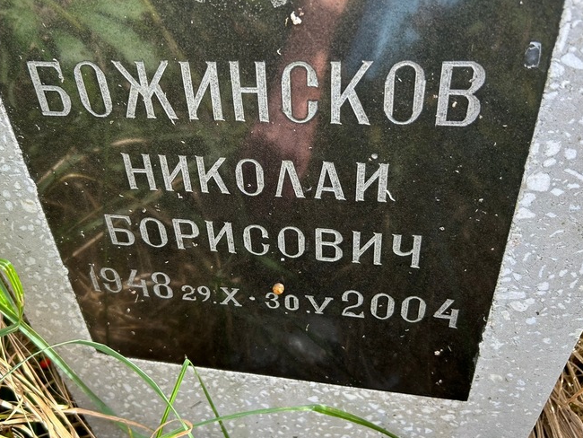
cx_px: 263
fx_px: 539
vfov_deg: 44.1
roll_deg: +7.3
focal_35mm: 32
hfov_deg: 56.7
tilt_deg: -34.4
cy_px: 196
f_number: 1.5
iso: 40
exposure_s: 1/176
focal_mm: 5.7
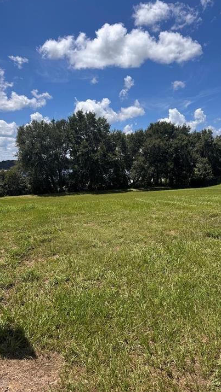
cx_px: 139
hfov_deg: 41.2
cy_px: 203
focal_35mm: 28
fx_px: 292
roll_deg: +1.6
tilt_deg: -6.7
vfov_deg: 67.9
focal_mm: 6.76
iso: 80
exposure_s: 1/4950
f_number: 1.78
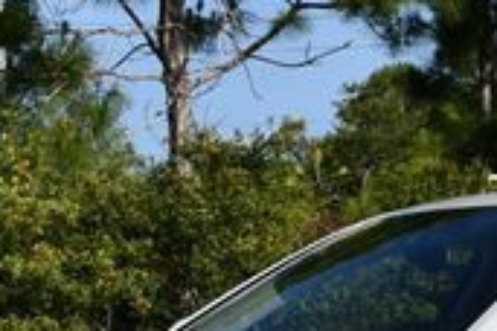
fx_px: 2485
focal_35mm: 180
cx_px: 459
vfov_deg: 7.6
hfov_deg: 11.3
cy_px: 285
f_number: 9
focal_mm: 24
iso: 100
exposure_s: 1/320
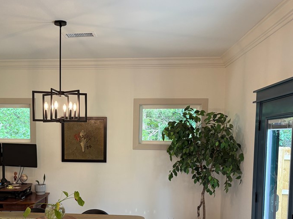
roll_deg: -0.7
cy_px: 157
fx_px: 330
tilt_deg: -4.5
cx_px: 97
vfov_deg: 36.2
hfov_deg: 47.1
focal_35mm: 39
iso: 100
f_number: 1.6
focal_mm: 5.96
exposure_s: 1/120
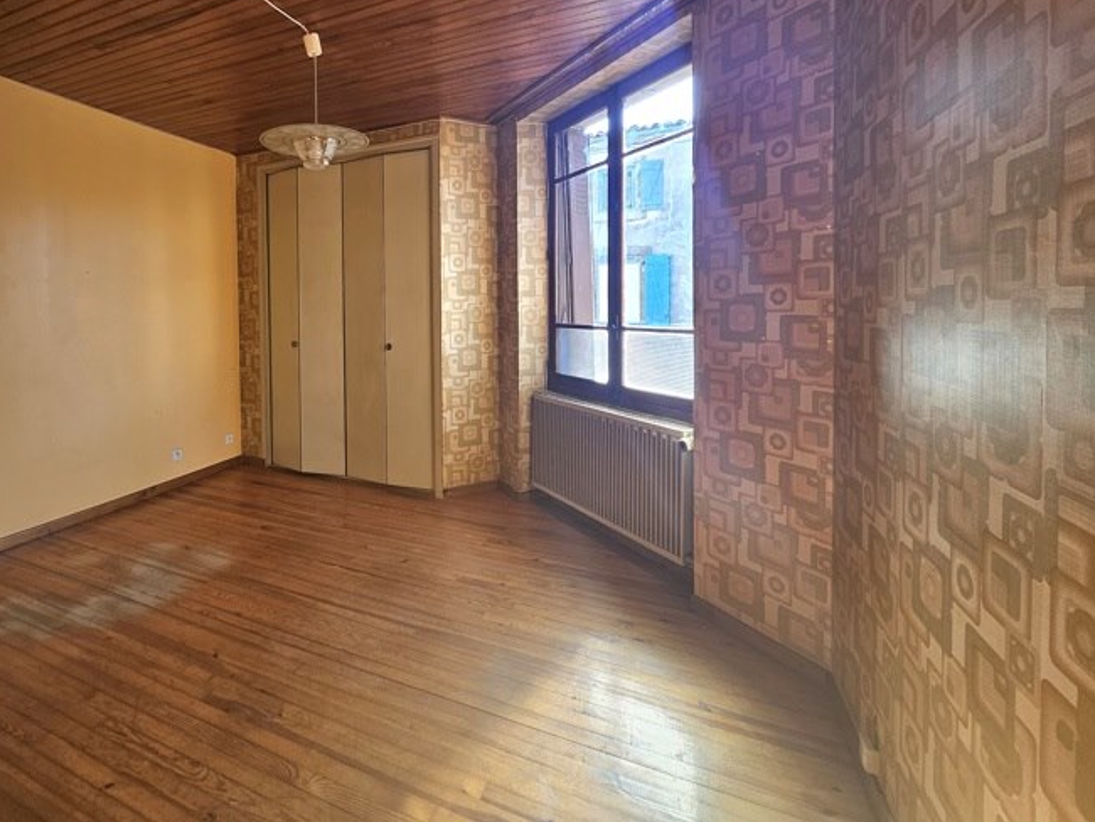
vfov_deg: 77.0
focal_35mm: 16
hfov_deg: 93.0
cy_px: 318
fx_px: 506
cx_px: 428
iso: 32
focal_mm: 1.7
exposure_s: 1/51
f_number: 2.2
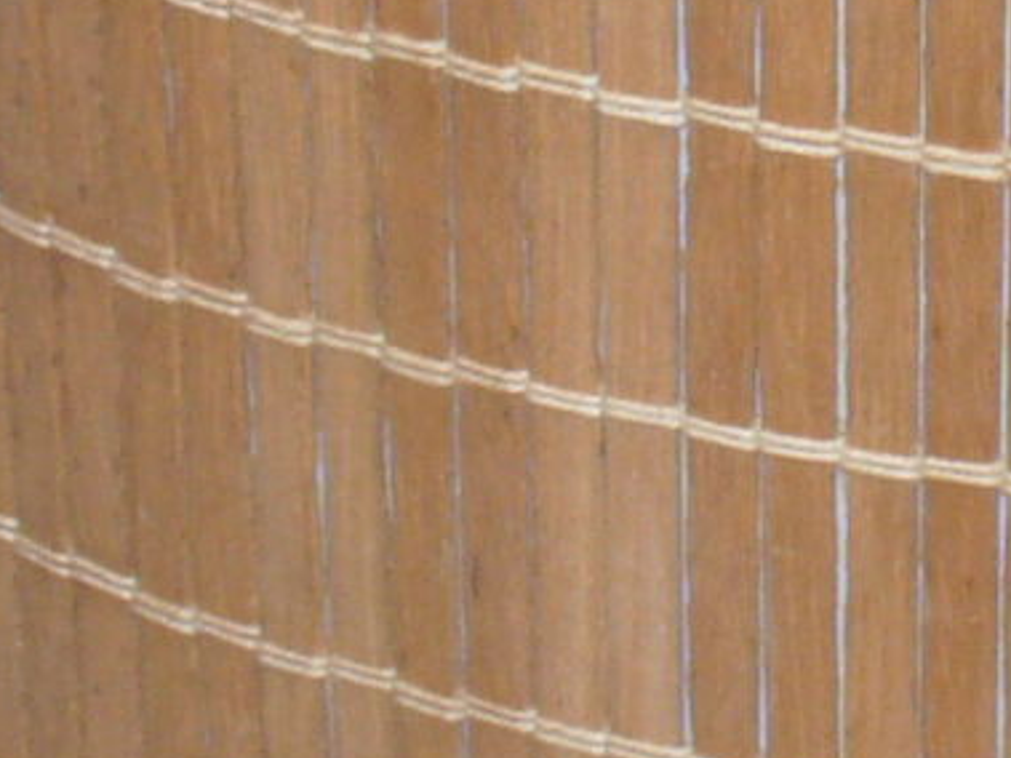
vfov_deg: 7.2
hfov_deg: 9.6
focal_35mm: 200
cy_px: -678
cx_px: 1507
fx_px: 5839
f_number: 2.8
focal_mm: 6.1
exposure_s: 1/8
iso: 100
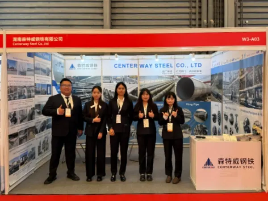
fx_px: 186
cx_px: 134
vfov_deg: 56.8
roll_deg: +1.2
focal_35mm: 24
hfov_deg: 71.6
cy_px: 100
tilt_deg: -1.1
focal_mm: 6.76
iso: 160
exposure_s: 1/100
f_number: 1.78
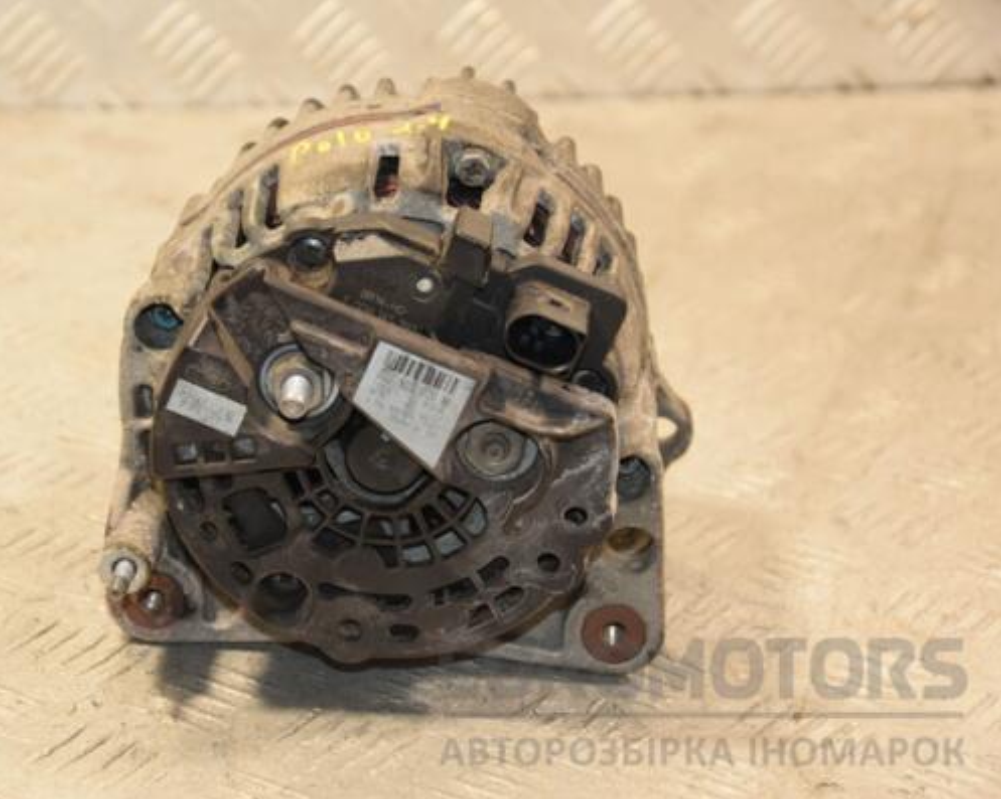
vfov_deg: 12.9
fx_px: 3523
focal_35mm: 119
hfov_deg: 16.2
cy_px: 401
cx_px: 401
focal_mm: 70
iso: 800
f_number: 5.3
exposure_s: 1/100
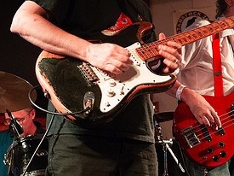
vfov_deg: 19.1
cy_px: 56
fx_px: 520
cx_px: 148
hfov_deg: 25.3
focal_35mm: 77
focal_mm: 38
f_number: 6.3
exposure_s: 1/80
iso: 6400
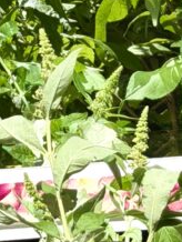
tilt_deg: -15.1
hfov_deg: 6.6
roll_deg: -1.4
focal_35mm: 225
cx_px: 51
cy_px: -74
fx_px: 1574
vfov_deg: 8.7
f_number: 1.78
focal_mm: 6.76
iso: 64
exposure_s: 1/3096
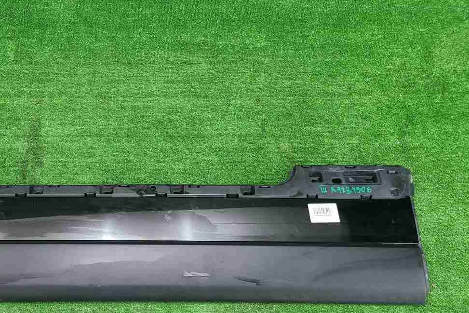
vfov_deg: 33.4
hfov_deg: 46.9
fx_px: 521
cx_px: 124
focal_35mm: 40
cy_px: 142
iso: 234
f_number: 1.8
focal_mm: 5.4
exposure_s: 1/50
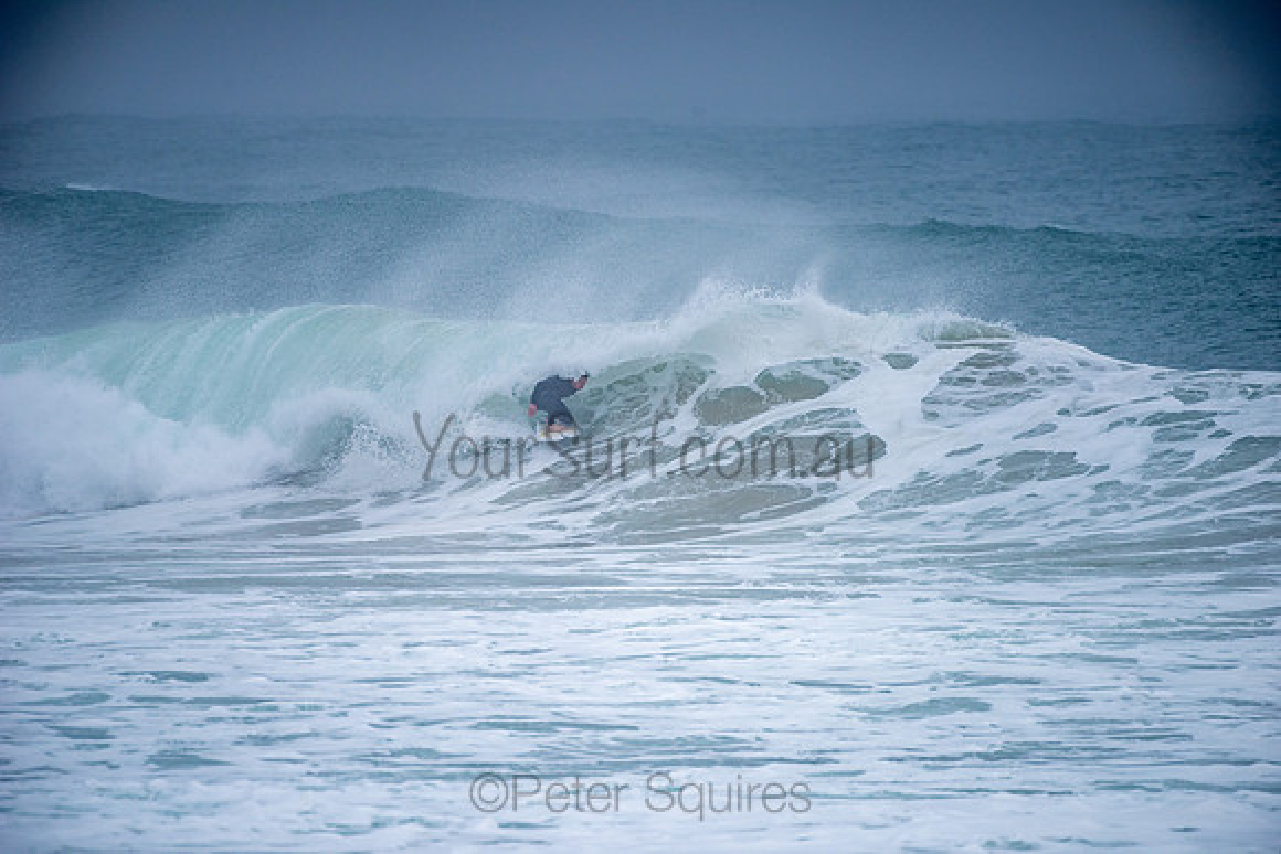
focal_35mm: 500
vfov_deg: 2.8
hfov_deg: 4.1
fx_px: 17795
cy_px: 427
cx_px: 640
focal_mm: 500
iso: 220
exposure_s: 1/1000
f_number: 5.6
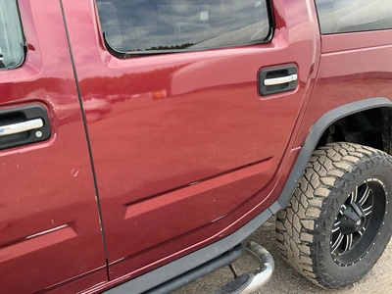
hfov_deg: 63.4
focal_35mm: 28
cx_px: 196
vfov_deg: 49.7
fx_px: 317
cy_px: 147
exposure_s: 1/142
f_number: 1.8
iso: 20
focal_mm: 3
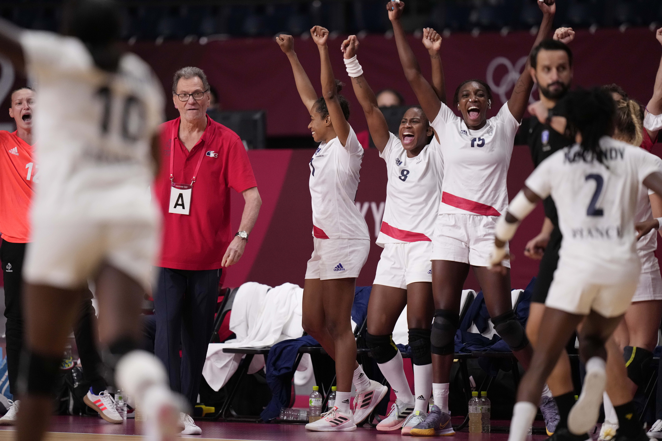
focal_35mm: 400
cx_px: 331
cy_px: 220
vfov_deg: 3.4
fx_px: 7355
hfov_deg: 5.2
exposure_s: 1/3200
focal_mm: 400
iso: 3200
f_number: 2.8
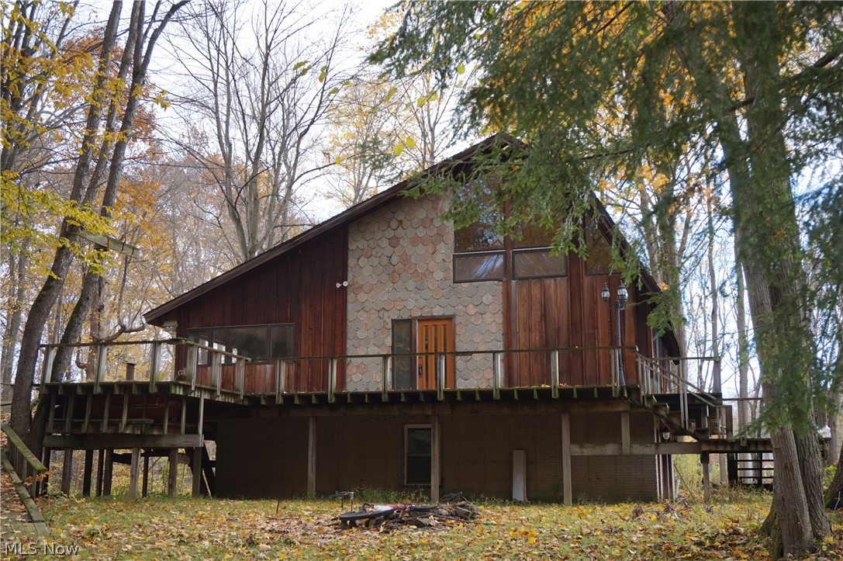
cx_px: 422
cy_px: 280
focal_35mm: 40
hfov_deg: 48.0
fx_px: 948
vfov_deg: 33.0
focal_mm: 27
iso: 100
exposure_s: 1/60
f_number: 5
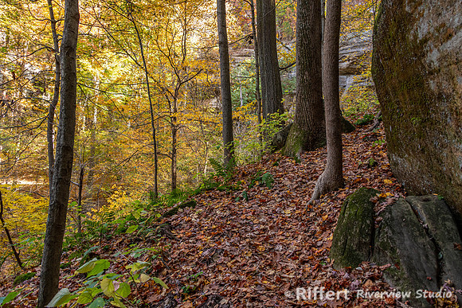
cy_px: 154
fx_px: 359
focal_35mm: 28
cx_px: 231
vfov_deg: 46.4
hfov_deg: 65.5
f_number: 8
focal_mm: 28
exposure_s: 1/80
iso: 1400
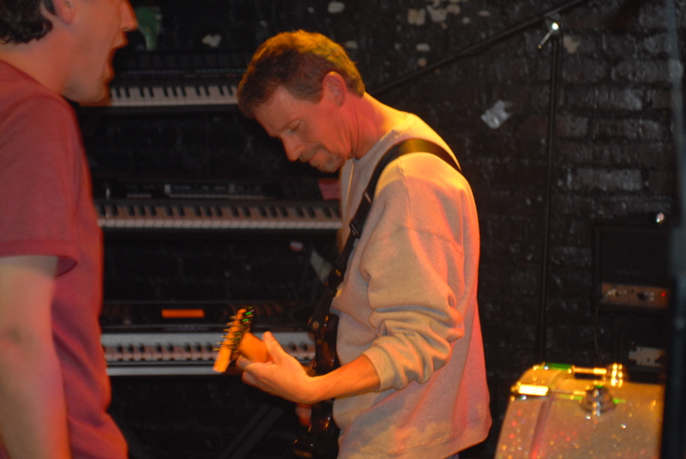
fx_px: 2003
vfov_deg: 13.1
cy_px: 230
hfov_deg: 19.4
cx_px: 343
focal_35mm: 105
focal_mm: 70
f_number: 2.8
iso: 400
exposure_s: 1/30
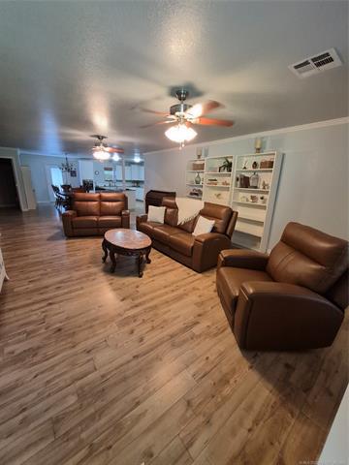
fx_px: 175
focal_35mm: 13
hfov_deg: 89.9
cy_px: 232
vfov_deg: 106.2
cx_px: 174
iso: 500
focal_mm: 1.74
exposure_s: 1/60
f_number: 2.2
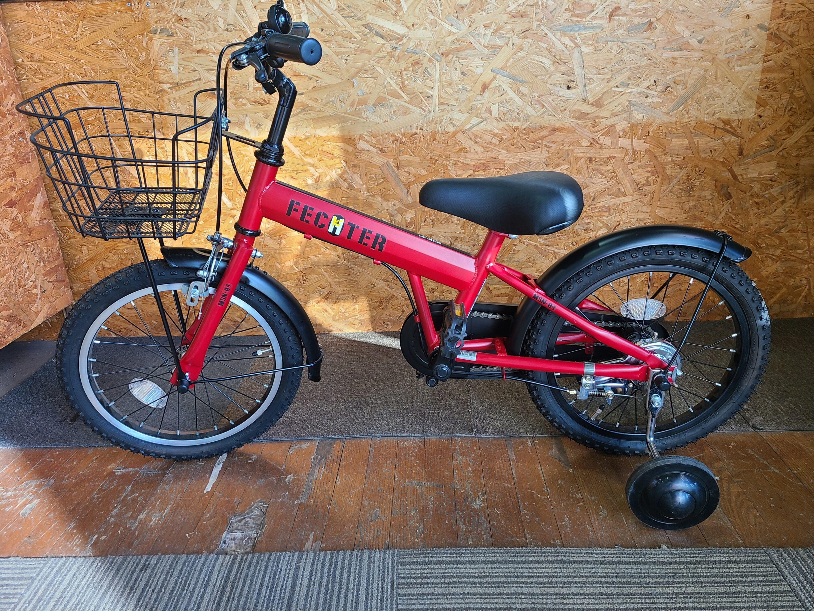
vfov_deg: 53.1
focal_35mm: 26
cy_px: 306
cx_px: 407
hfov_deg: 67.3
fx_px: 611
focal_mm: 5.4
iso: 50
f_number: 1.8
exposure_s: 1/50
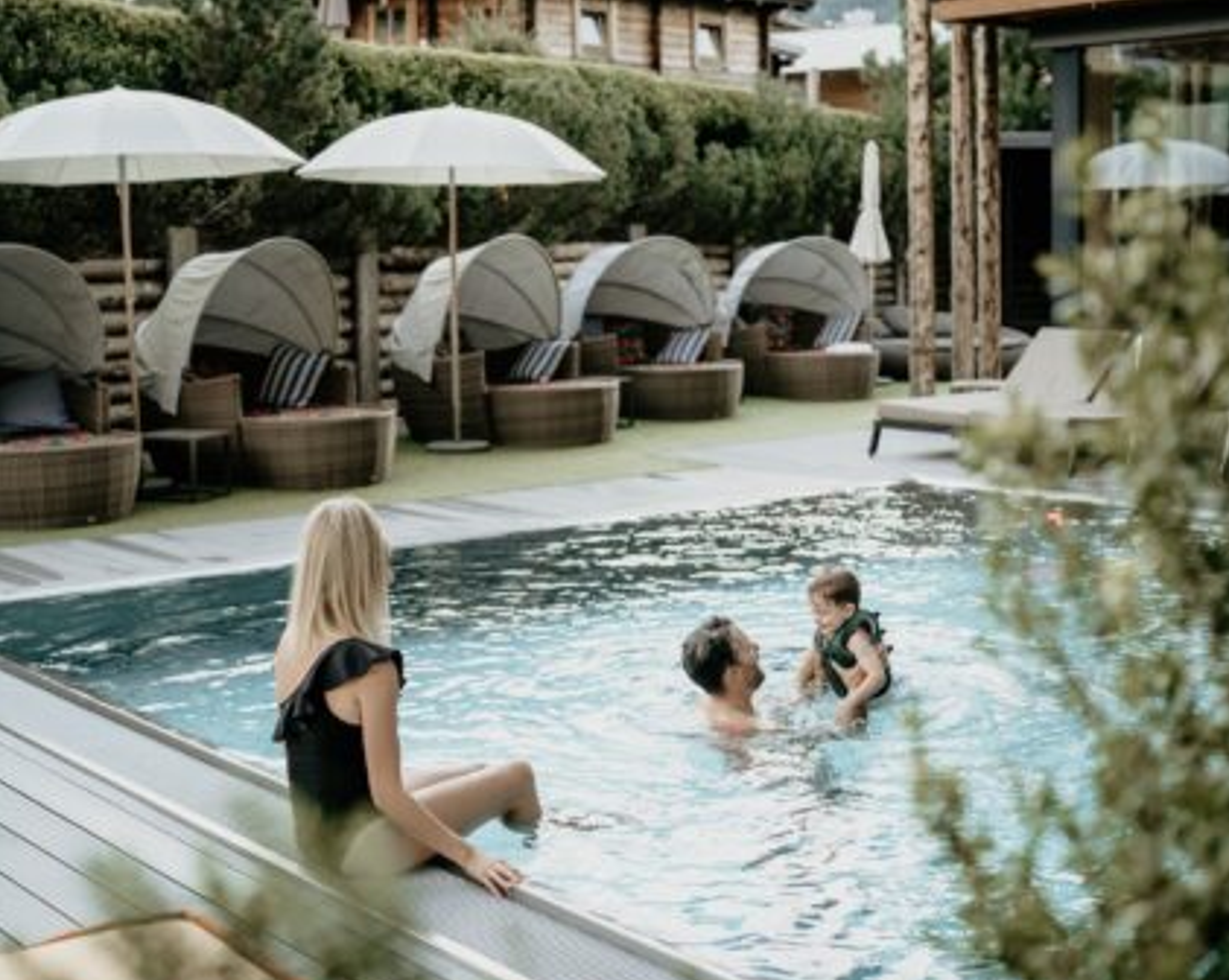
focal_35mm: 50
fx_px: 1817
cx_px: 617
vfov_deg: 30.1
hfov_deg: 37.4
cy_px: 370
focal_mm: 35
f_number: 2
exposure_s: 1/500
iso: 100
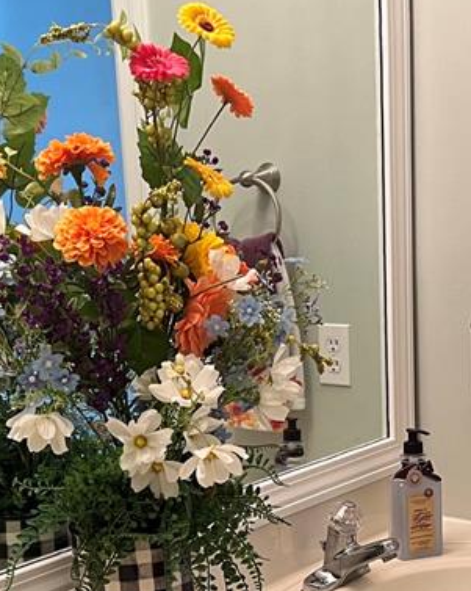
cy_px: 459
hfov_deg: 22.1
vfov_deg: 27.1
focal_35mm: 69
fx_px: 1204
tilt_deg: -14.0
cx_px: 297
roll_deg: +2.9
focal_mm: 5.7
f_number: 1.5
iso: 125
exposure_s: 1/60
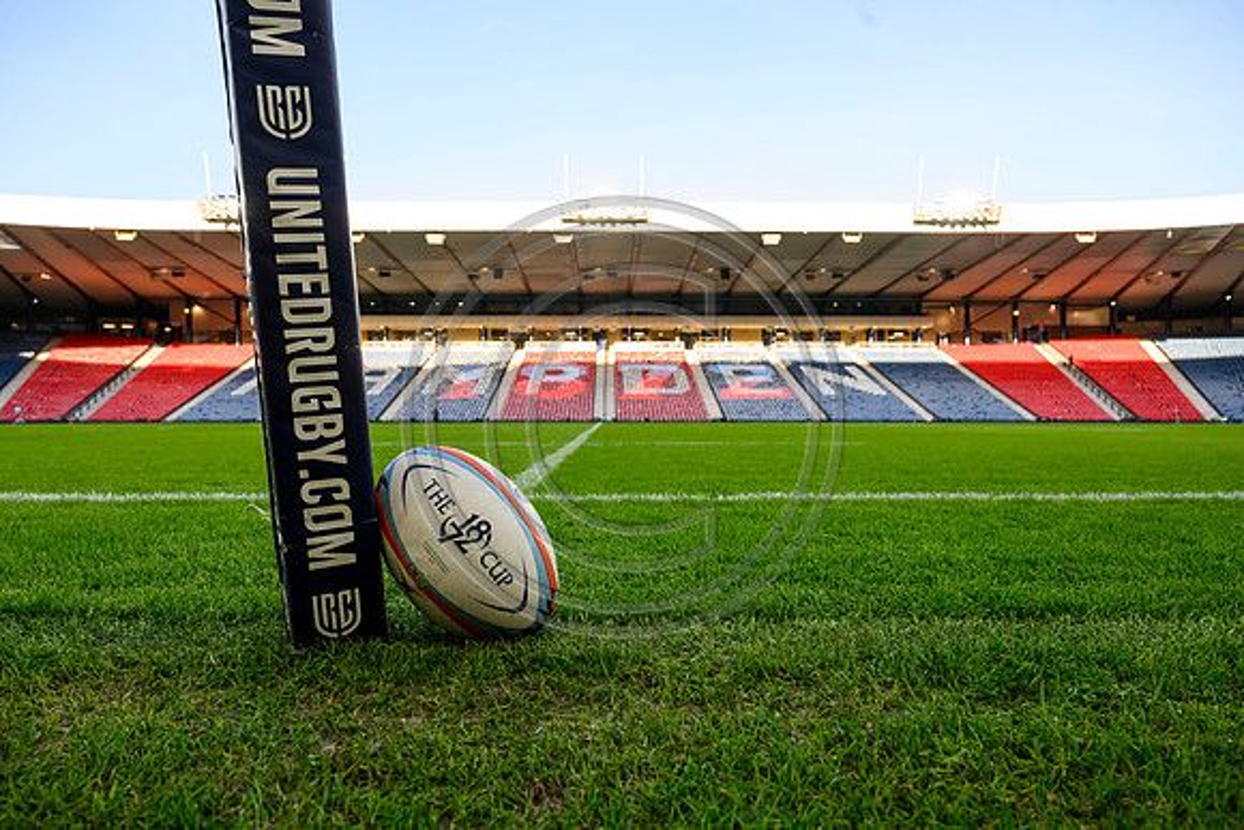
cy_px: 415
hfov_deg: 73.7
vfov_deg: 53.2
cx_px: 622
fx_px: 829
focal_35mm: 24
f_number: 6.3
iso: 320
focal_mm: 24
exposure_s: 1/200
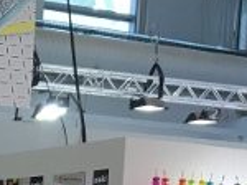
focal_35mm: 155
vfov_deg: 9.0
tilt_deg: -4.6
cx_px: -221
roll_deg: -1.4
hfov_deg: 11.7
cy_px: 380
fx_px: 1104
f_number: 2.2
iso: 25
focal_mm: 4.15
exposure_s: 1/33
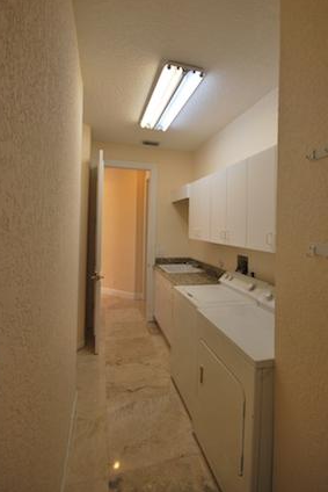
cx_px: 171
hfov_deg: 70.5
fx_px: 232
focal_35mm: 17
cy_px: 216
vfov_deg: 92.8
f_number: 4
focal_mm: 10
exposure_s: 1/60
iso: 200
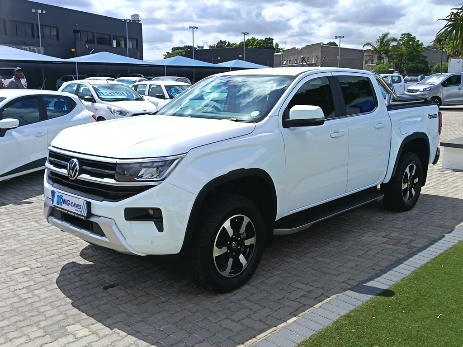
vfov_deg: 39.7
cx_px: 232
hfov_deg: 51.4
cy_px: 174
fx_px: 482
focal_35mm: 36
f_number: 1.75
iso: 100
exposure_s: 1/1192
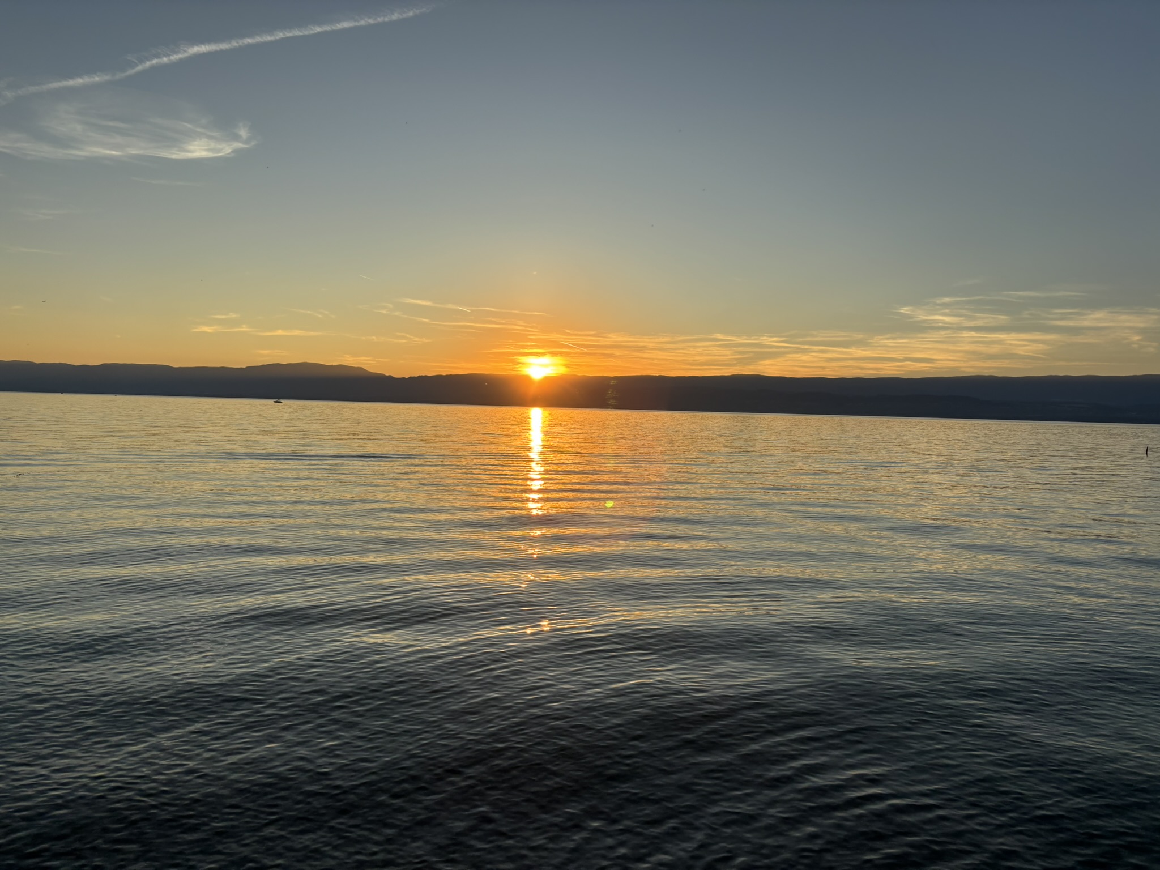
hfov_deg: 67.3
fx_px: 871
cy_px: 435
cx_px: 580
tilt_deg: -2.9
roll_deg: -1.6
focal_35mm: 26
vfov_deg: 53.1
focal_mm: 5.96
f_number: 1.6
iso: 50
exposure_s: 1/2342
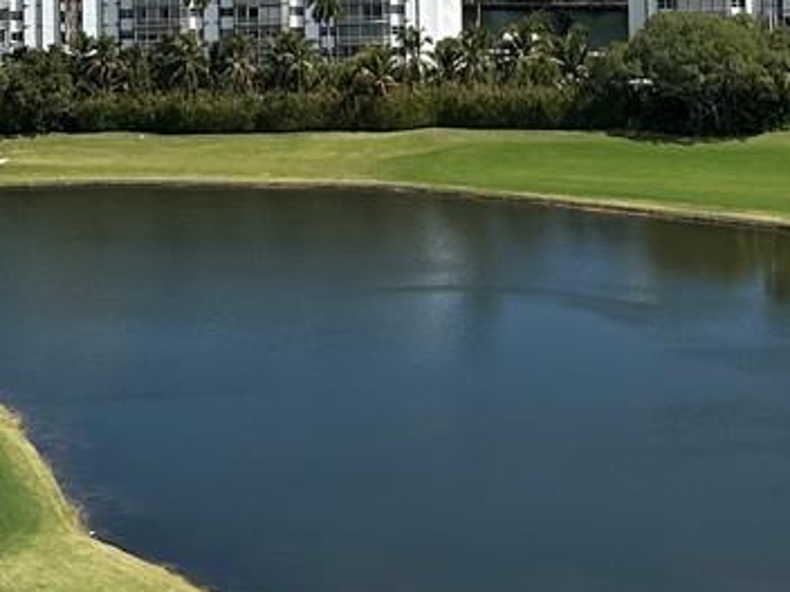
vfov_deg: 12.8
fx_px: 2488
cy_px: -330
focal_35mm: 109
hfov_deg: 18.0
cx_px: 521
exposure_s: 1/6211
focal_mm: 6.86
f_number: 1.78
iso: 80
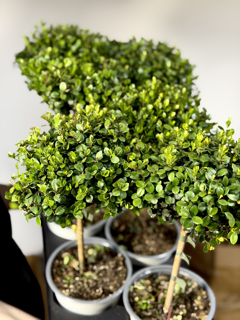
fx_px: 444
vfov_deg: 39.7
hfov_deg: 30.3
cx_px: 120
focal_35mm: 48
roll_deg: +1.8
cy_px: 160
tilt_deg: -19.5
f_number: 1.78
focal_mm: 6.76
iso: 80
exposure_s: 1/50
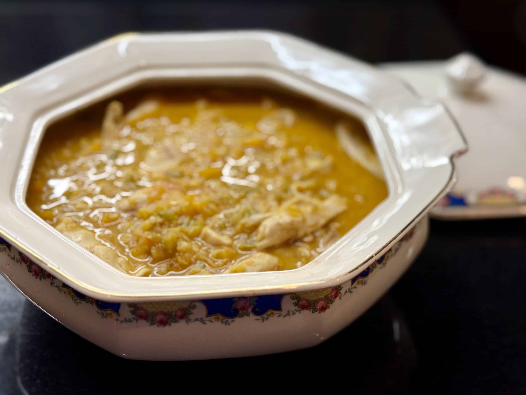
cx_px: 263
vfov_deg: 30.3
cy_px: 198
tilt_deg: -37.0
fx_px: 729
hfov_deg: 39.7
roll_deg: -2.6
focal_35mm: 48
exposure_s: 1/50
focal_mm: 6.76
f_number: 1.78
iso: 64
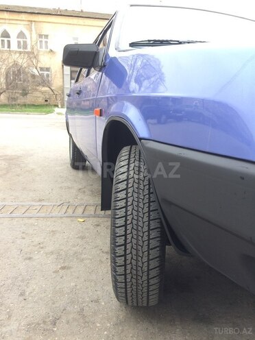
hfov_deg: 48.2
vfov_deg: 61.7
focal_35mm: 29
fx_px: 285
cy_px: 170
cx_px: 128
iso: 32
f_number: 2.2
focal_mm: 4.15
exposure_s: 1/139
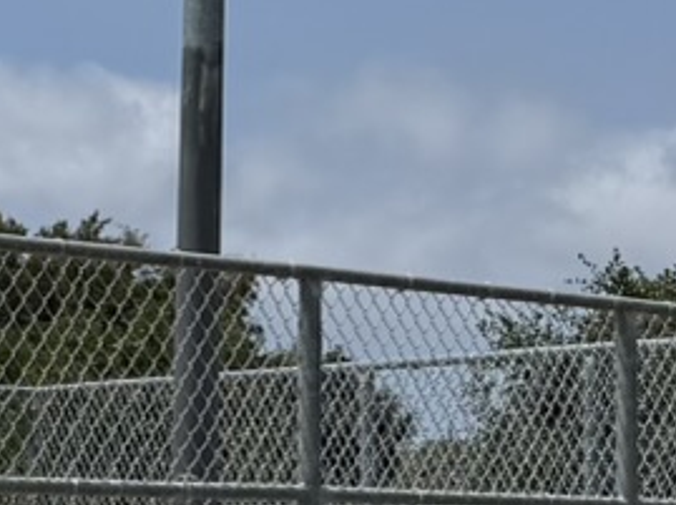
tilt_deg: +3.8
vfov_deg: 8.1
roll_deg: -0.6
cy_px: 309
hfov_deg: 10.4
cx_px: -420
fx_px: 3569
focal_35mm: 183
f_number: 1.78
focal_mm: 6.76
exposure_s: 1/9091
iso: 80
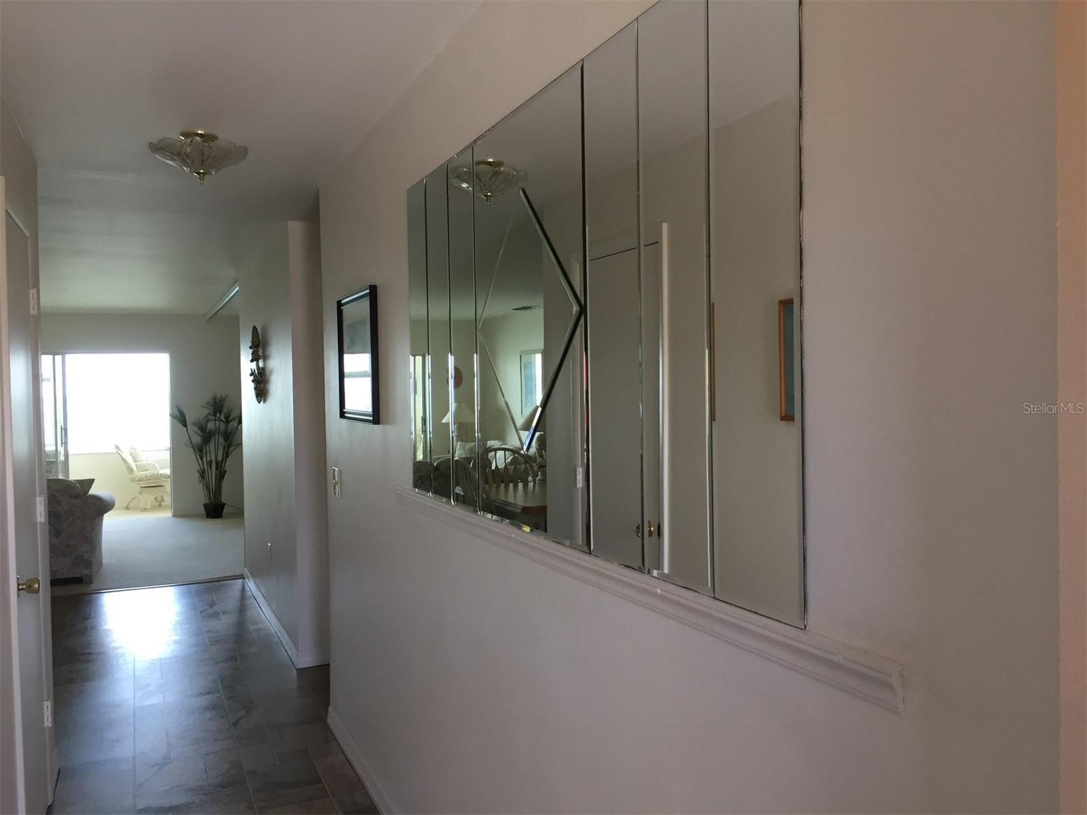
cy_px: 408
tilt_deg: -2.2
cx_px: 544
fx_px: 911
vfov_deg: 48.2
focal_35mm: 29
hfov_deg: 61.7
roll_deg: +1.1
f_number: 2.2
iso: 32
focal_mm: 4.15
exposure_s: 1/30
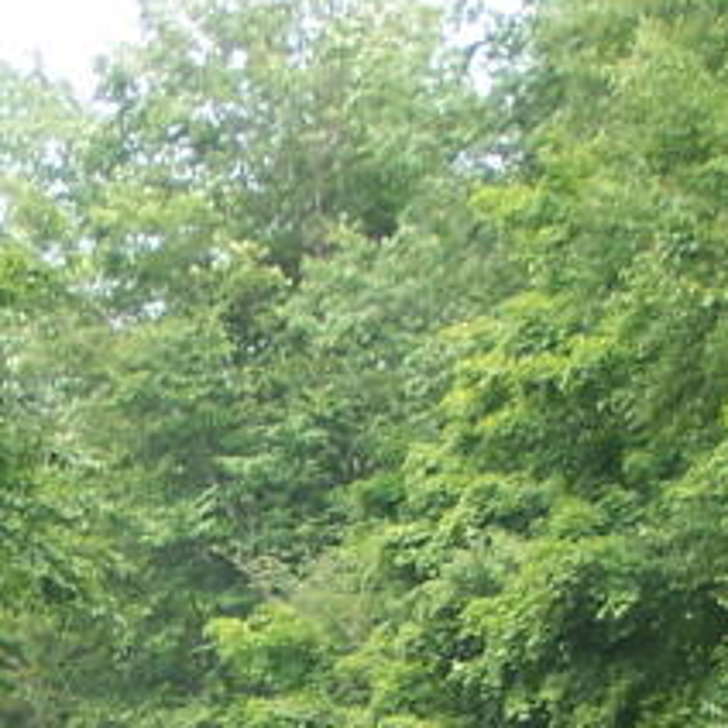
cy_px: 975
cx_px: 0
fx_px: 6496
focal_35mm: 273
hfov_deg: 6.4
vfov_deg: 6.4
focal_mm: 10.7
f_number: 3.2
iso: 80
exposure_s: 1/200
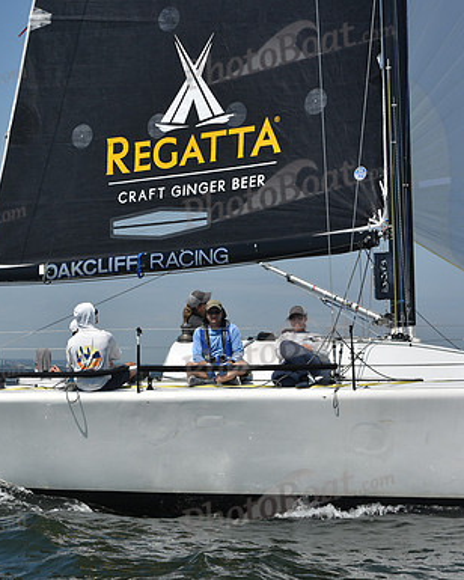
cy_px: 290
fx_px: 1699
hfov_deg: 15.5
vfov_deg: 19.4
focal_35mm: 99
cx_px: 105
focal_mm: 70
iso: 250
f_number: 10
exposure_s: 1/1250
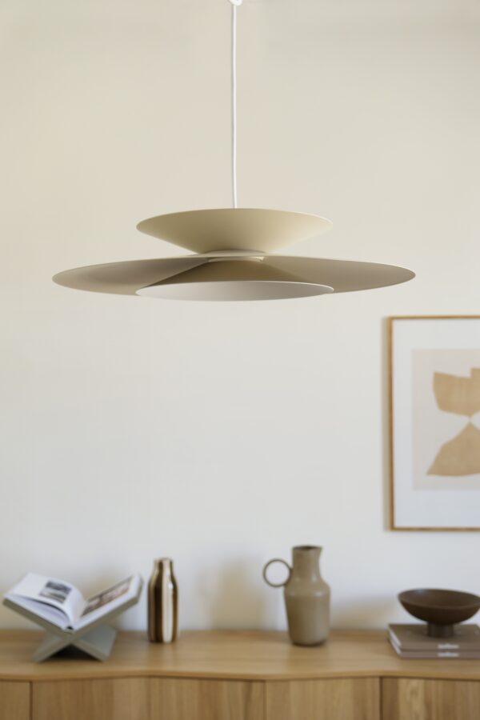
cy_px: 360
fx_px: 1120
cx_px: 240
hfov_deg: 24.2
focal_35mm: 56
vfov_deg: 35.6
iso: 125
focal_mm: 37.6
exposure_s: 1/2400
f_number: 4
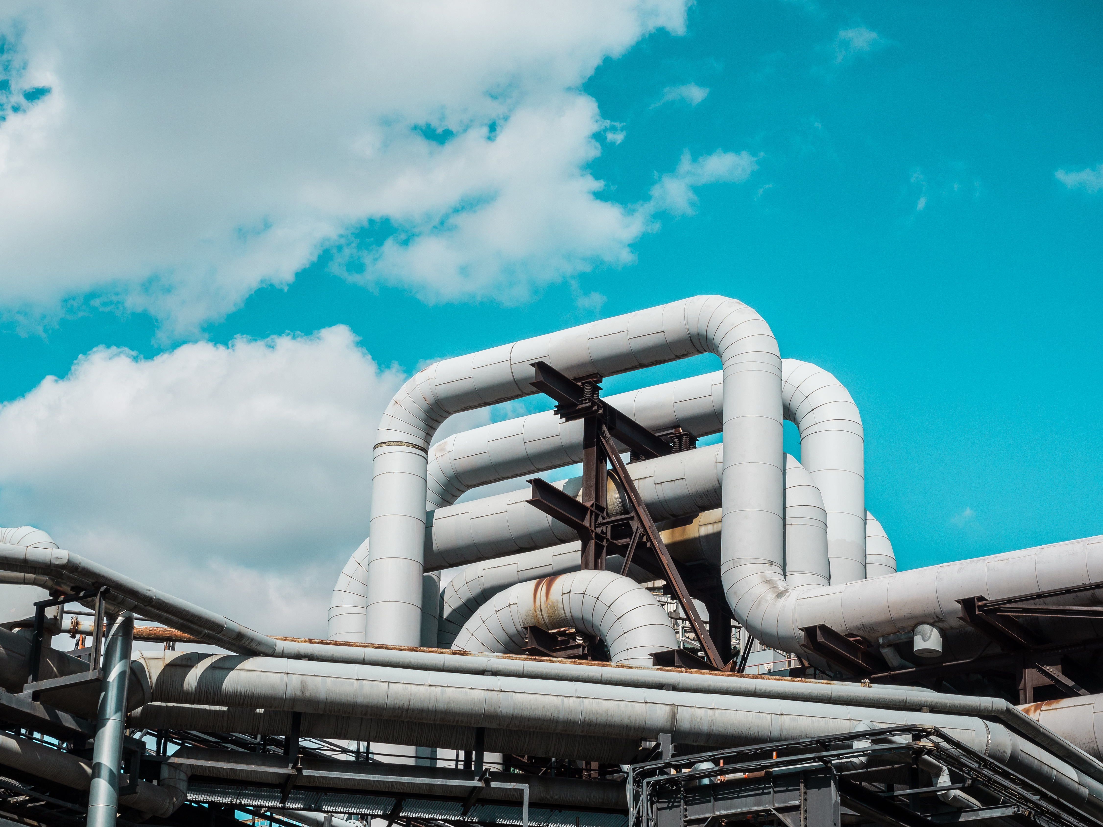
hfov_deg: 27.0
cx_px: 552
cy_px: 414
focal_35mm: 72
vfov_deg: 20.4
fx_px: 2294
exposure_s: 1/2000
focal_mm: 36
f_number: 5.6
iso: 200
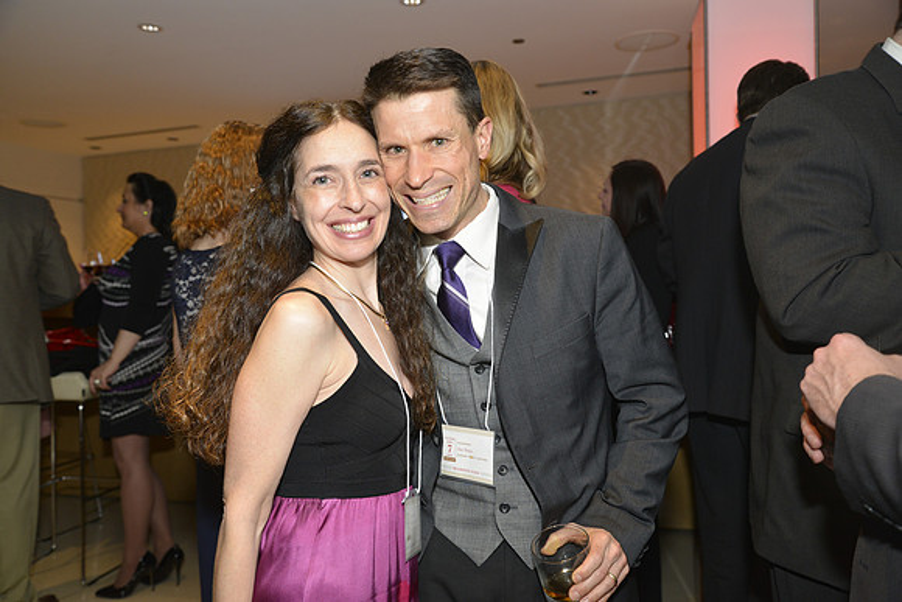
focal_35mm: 29
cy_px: 301
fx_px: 727
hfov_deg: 63.6
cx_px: 451
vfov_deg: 45.0
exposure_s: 1/60
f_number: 4
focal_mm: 29
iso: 800
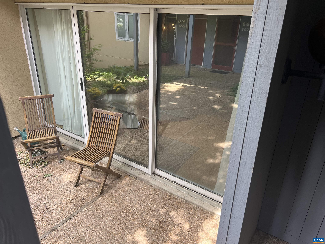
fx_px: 244
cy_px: 122
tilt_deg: -25.2
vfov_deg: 53.1
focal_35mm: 26
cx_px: 162
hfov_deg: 67.3
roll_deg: -2.4
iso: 80
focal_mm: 5.7
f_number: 1.5
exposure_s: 1/121
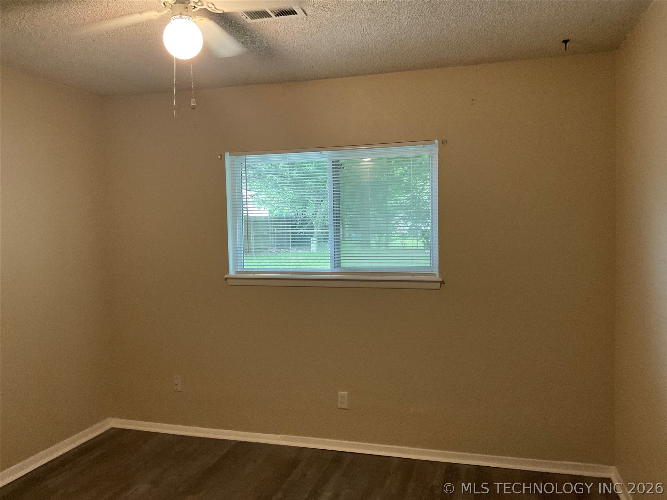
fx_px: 559
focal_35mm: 29
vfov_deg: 48.2
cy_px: 250
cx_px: 334
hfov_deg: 61.7
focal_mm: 3
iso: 200
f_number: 1.8
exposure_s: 1/60
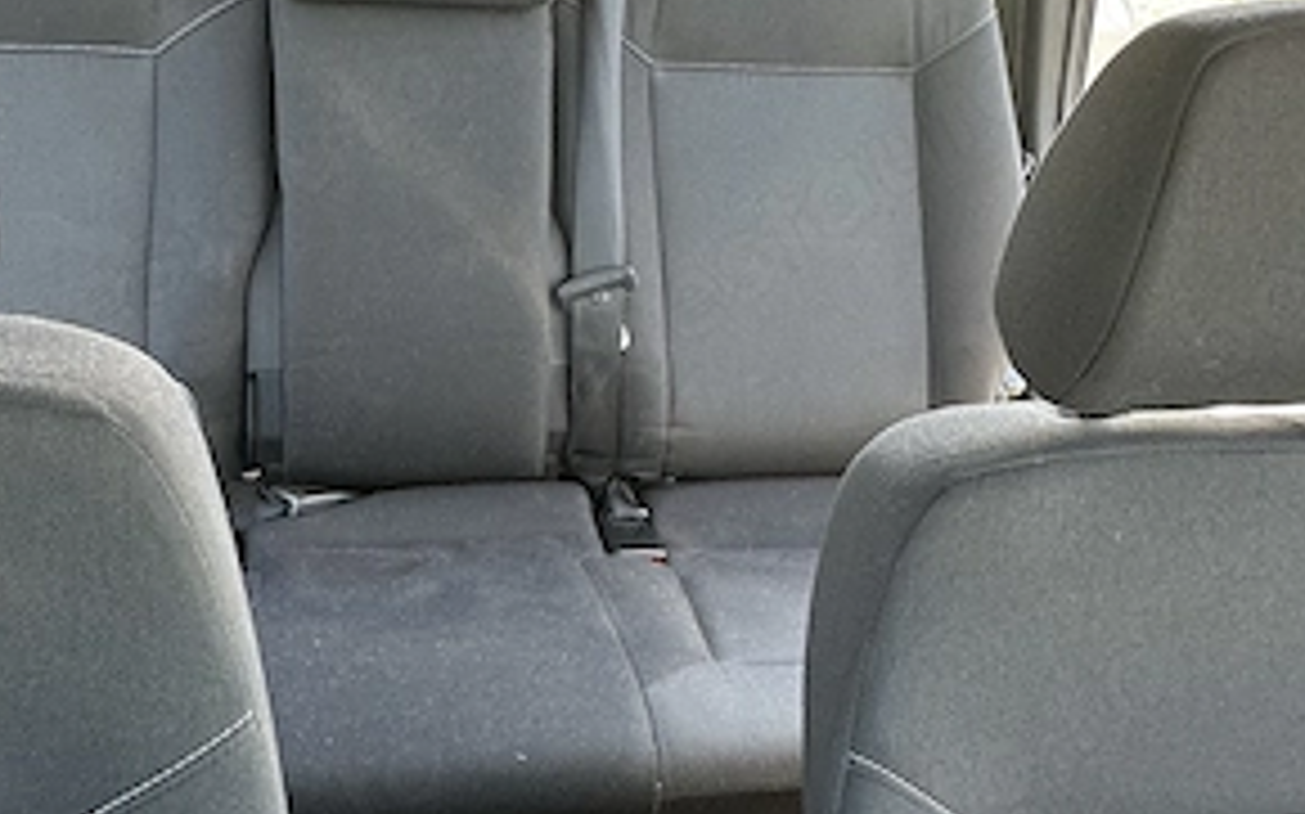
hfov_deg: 48.2
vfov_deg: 31.1
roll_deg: -4.7
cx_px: 639
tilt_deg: -24.0
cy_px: 324
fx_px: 1458
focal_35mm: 41
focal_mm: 2.22
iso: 125
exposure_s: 1/99
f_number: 2.2
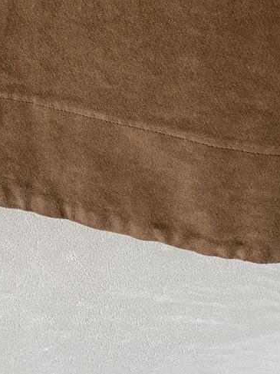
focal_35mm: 57
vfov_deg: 32.4
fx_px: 615
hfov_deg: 25.4
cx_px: 81
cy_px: 52
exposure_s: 1/84
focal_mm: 4.25
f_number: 1.8
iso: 125
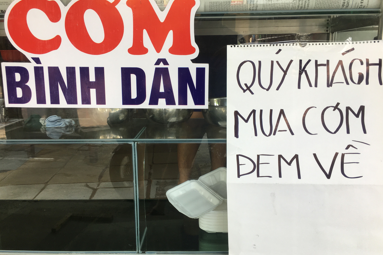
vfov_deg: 42.3
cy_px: 124
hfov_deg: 60.3
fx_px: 330
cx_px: 191
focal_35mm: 31
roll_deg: +0.3
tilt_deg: -9.2
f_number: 2.2
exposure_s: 1/100
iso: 32
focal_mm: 4.15
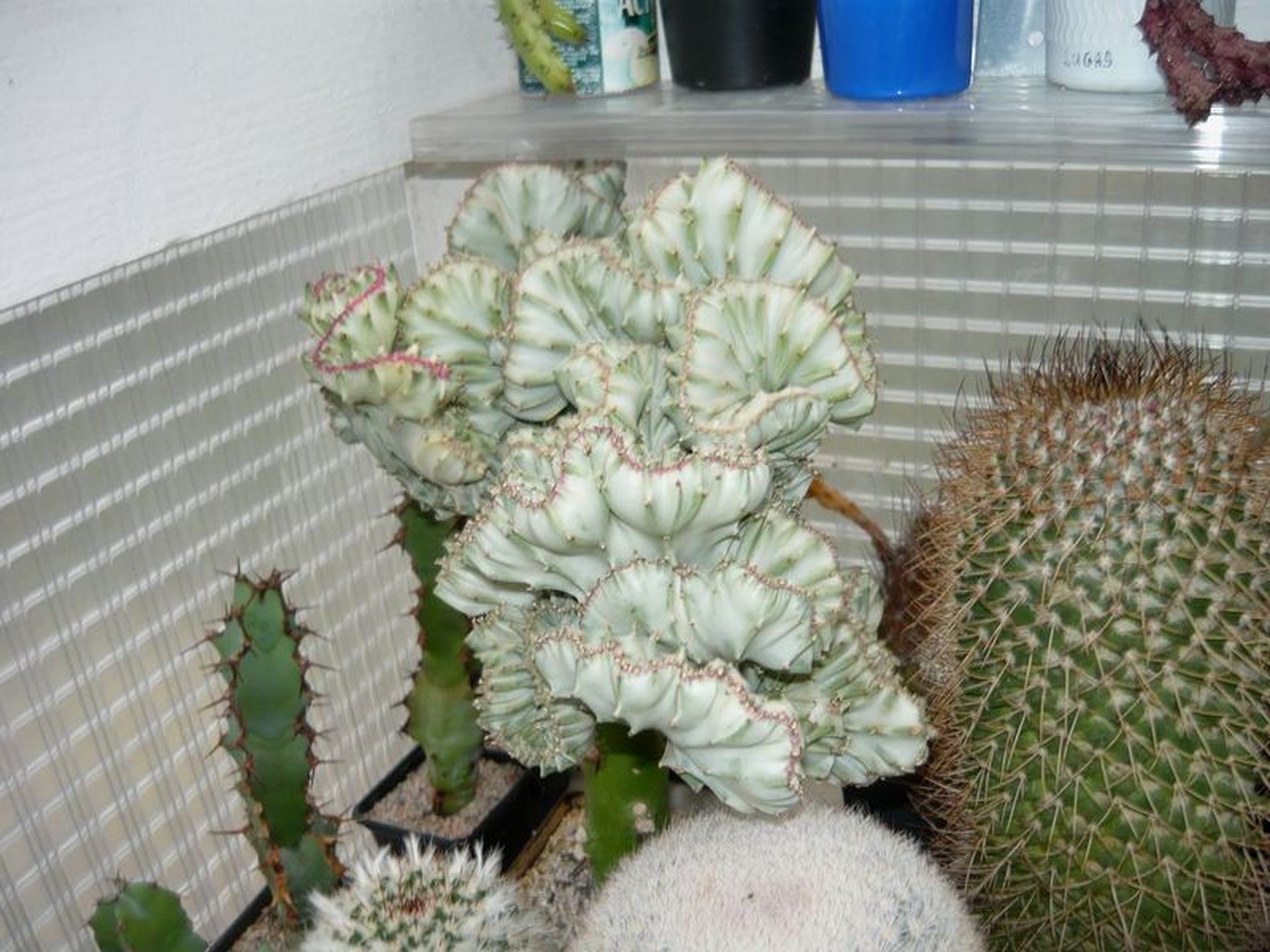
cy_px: 476
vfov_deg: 42.9
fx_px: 1211
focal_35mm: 33
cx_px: 635
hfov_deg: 55.4
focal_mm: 5.5
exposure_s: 1/30
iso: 100
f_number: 2.8
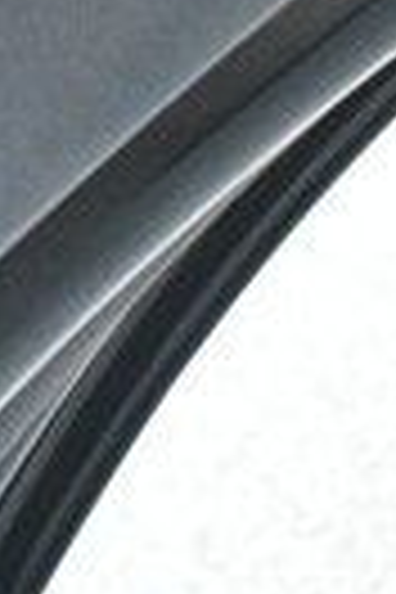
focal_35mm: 263
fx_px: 4339
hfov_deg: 4.9
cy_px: -554
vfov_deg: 7.5
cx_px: -945
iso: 3600
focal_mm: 23
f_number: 3.8
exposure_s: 1/60
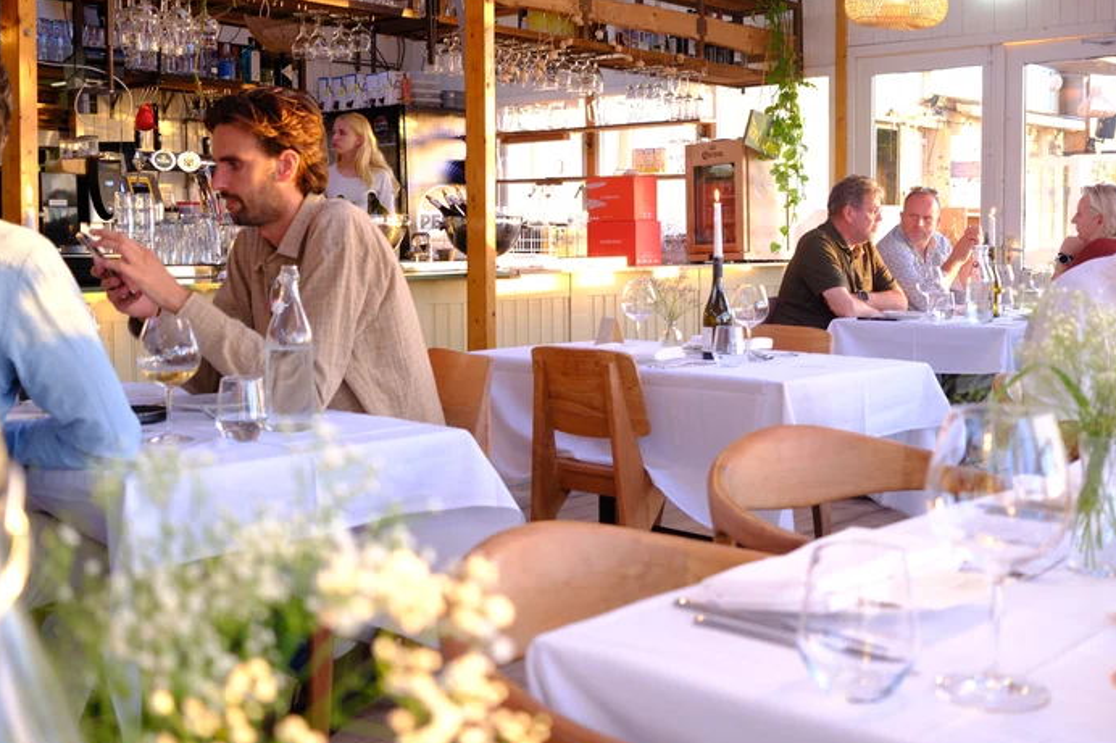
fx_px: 1364
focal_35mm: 44
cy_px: 319
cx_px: 605
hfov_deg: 44.5
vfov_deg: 30.5
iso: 160
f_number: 2.8
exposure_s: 1/20
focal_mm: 23
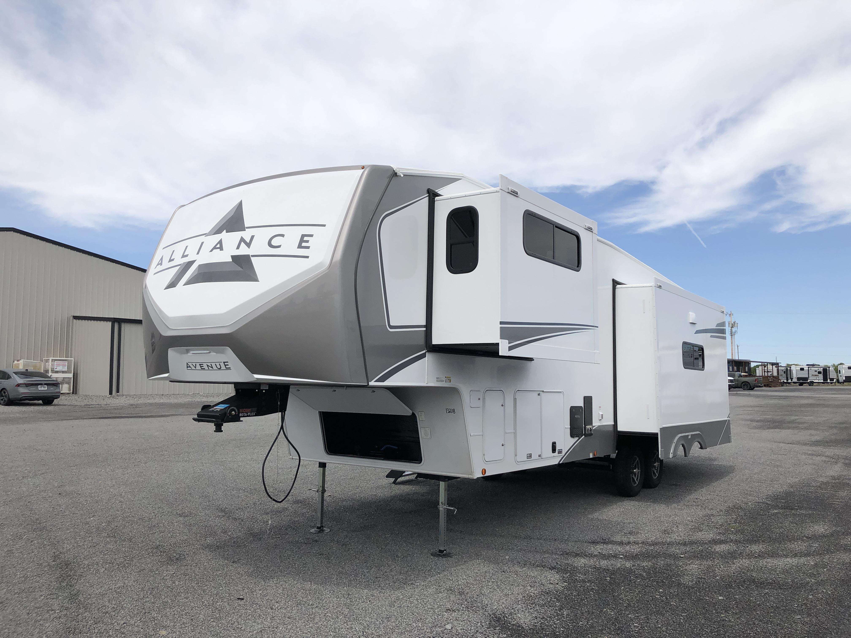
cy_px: 319
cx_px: 426
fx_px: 688
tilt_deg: +5.1
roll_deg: -0.1
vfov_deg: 49.7
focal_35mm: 28
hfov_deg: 63.4
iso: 20
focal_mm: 3.99
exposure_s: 1/3436
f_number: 1.8
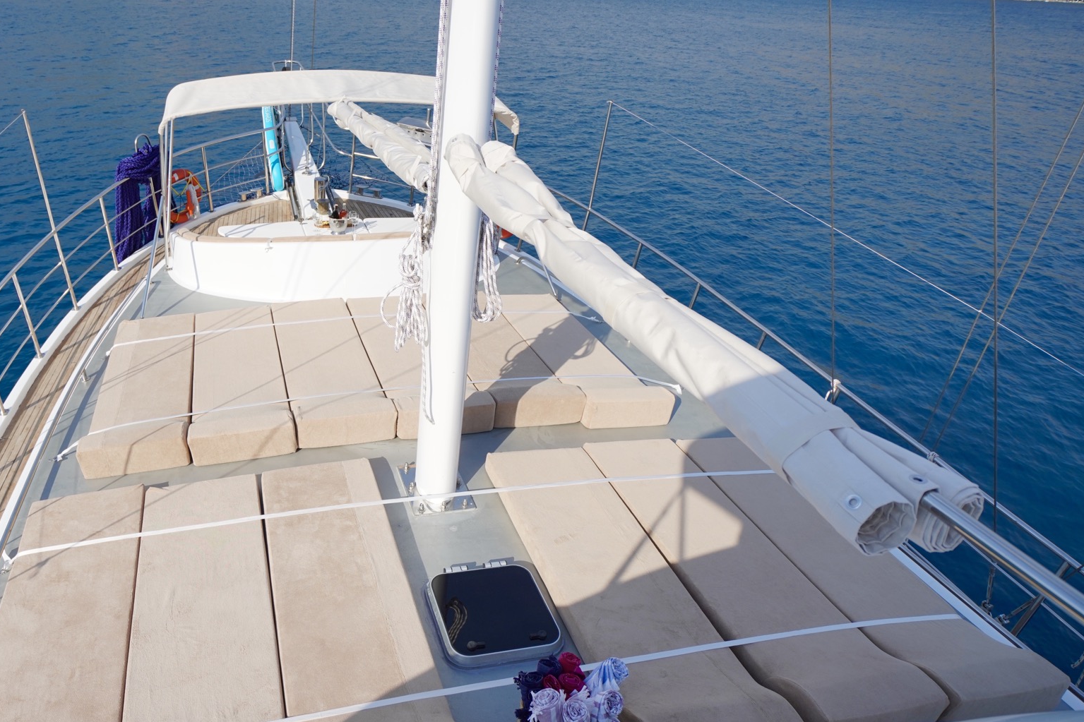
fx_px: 723
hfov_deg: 71.9
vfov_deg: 53.1
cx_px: 376
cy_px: 372
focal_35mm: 24
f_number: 4
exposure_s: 1/2500
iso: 250
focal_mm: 16
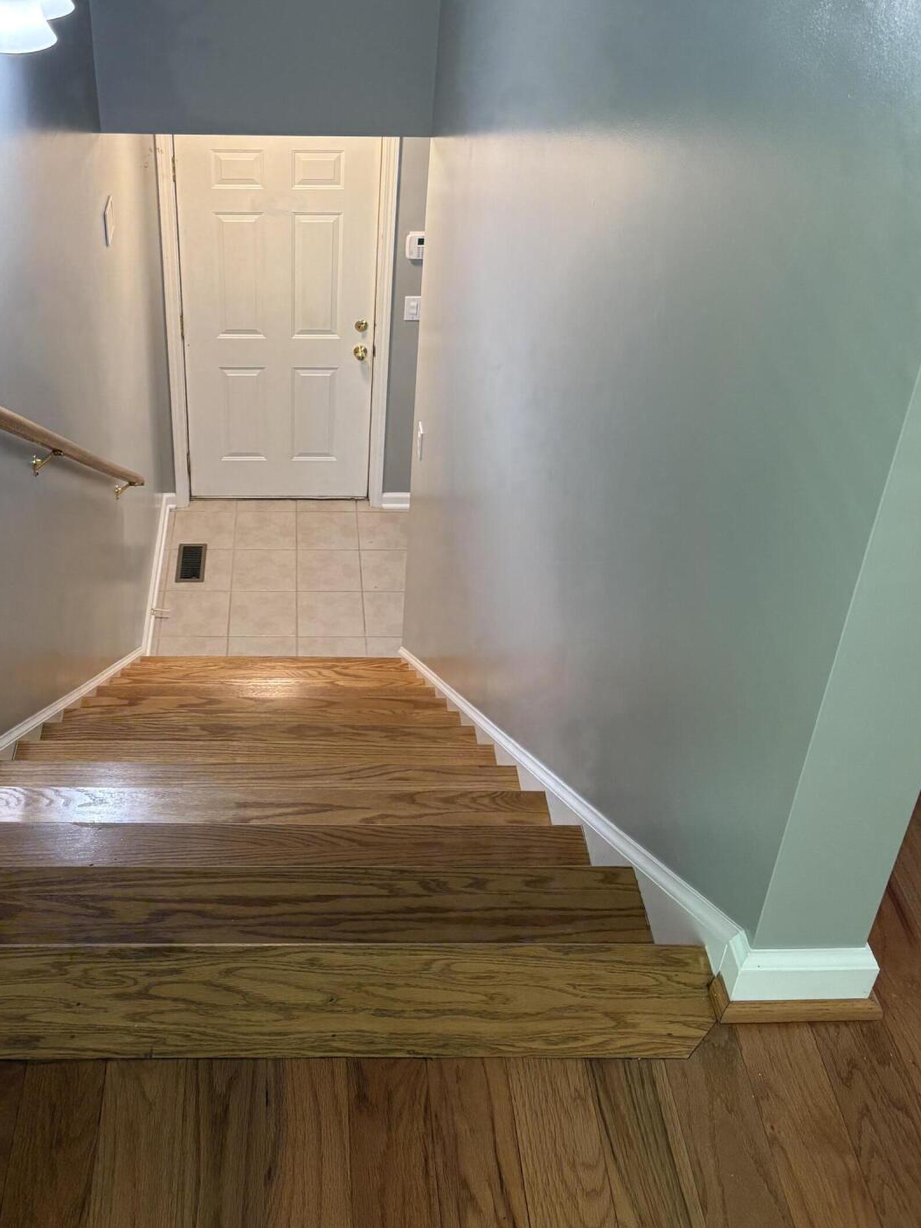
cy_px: 385
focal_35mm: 37
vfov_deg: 49.1
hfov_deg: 38.1
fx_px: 1312
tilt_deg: -30.7
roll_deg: -0.5
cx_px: 287
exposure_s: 1/60
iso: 160
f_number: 1.6
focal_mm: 5.96
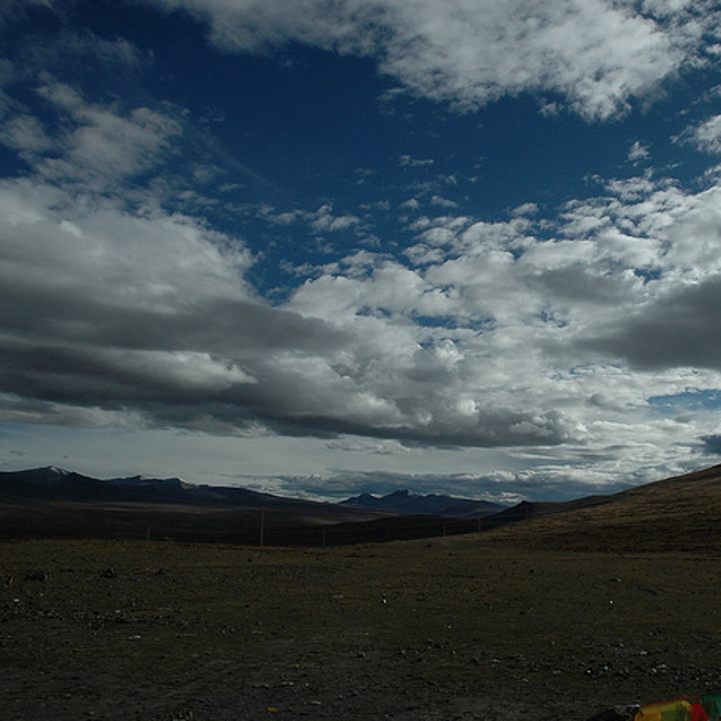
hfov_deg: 45.6
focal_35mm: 35
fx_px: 825
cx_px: 537
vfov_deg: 47.2
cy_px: 358
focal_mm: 18
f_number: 16
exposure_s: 1/640
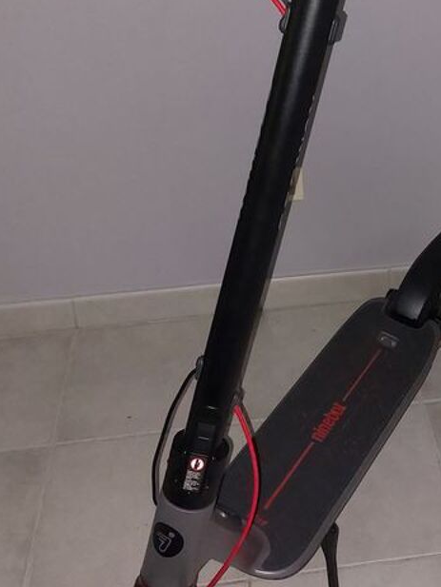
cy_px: 187
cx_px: 350
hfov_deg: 26.6
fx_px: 917
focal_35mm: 54
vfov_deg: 35.1
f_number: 1.8
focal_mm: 5.23
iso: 500
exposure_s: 1/50
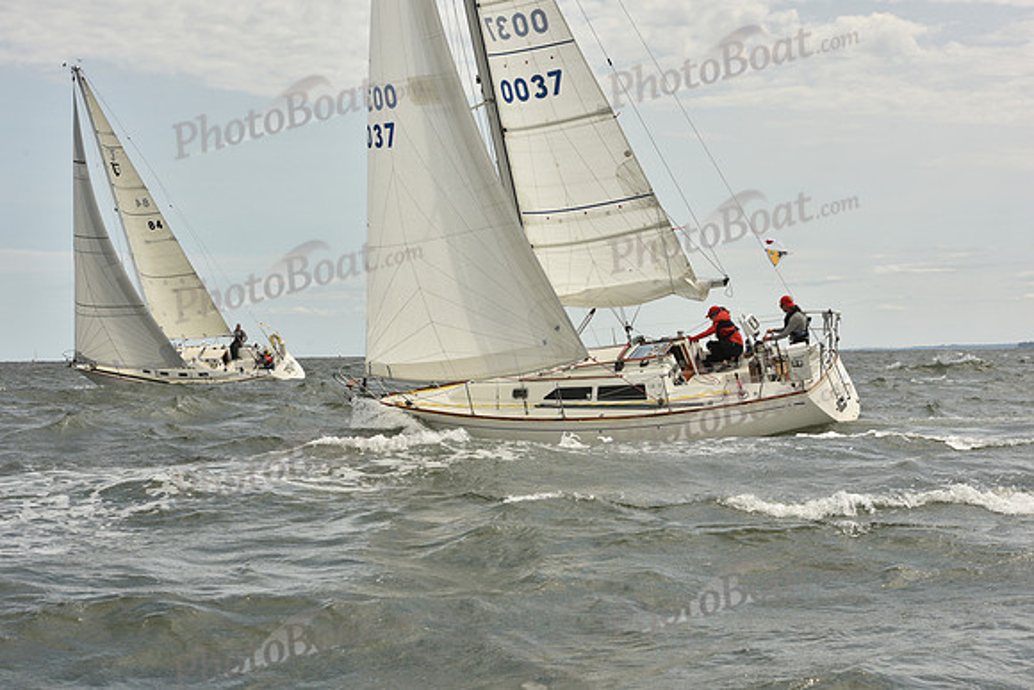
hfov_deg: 28.8
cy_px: 345
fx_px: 2011
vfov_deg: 19.5
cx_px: 517
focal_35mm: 70
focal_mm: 70
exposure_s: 1/800
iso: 250
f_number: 10
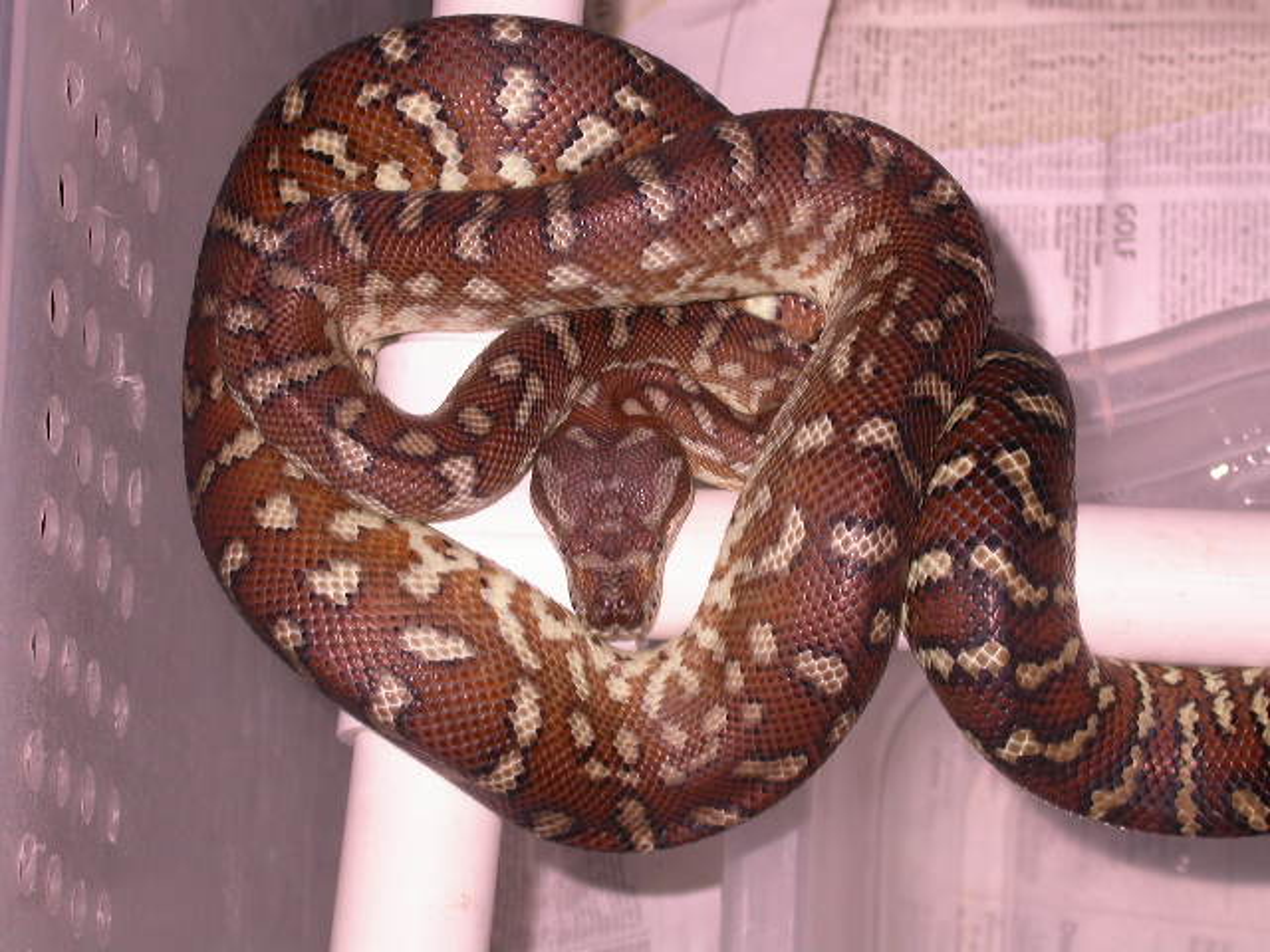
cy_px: 476
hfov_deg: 14.6
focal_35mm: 135
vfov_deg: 11.0
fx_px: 4953
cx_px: 635
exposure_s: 1/60.3
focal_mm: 27.9
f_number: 4.7
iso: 100
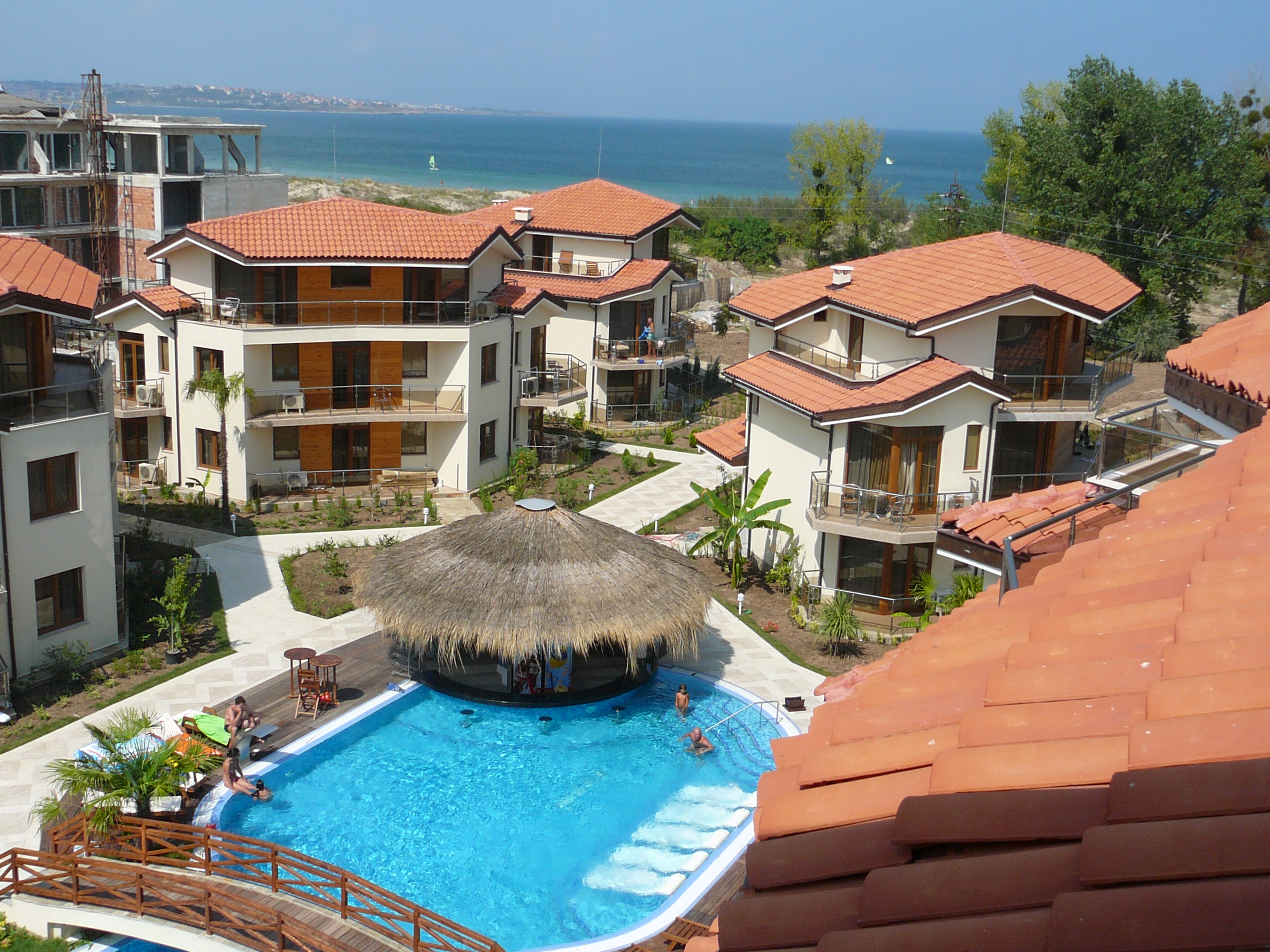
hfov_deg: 45.8
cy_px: 476
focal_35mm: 41
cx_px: 635
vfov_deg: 35.1
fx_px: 1504
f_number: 5
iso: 80
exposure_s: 1/500
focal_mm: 6.1
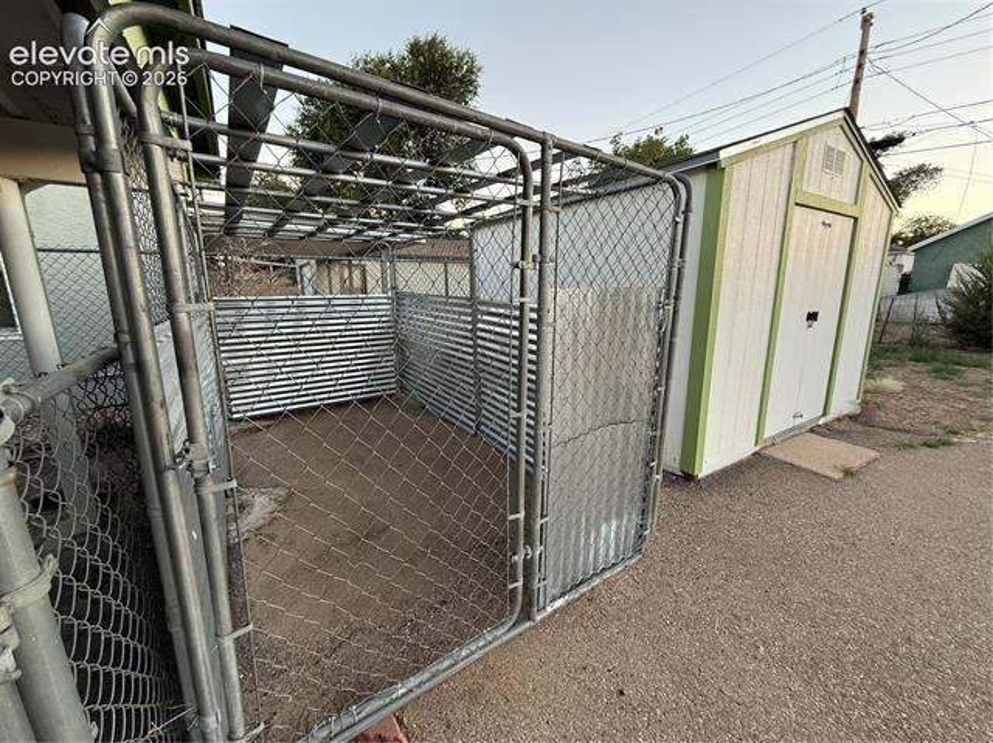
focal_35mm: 14
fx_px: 401
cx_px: 496
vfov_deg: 85.6
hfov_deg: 102.1
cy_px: 372
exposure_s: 1/99
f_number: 2.2
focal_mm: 2.22
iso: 200
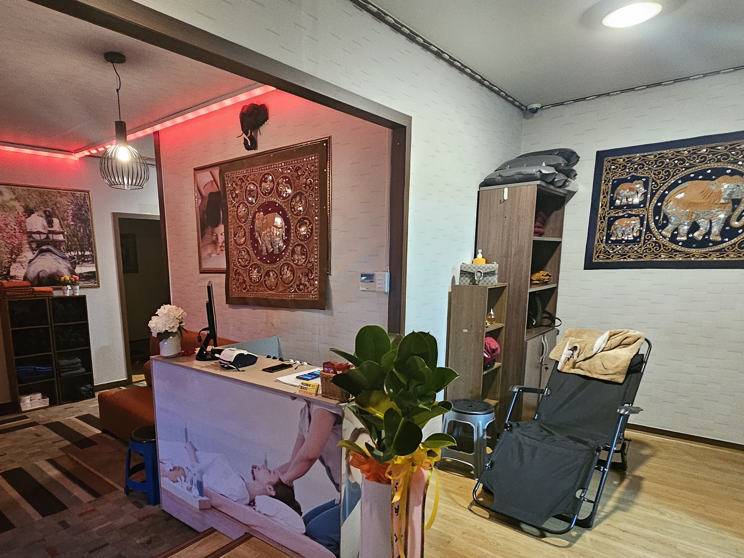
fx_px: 430
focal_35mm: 20
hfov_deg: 80.8
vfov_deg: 64.8
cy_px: 356
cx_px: 299
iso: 800
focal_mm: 2.2
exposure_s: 1/24
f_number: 2.2
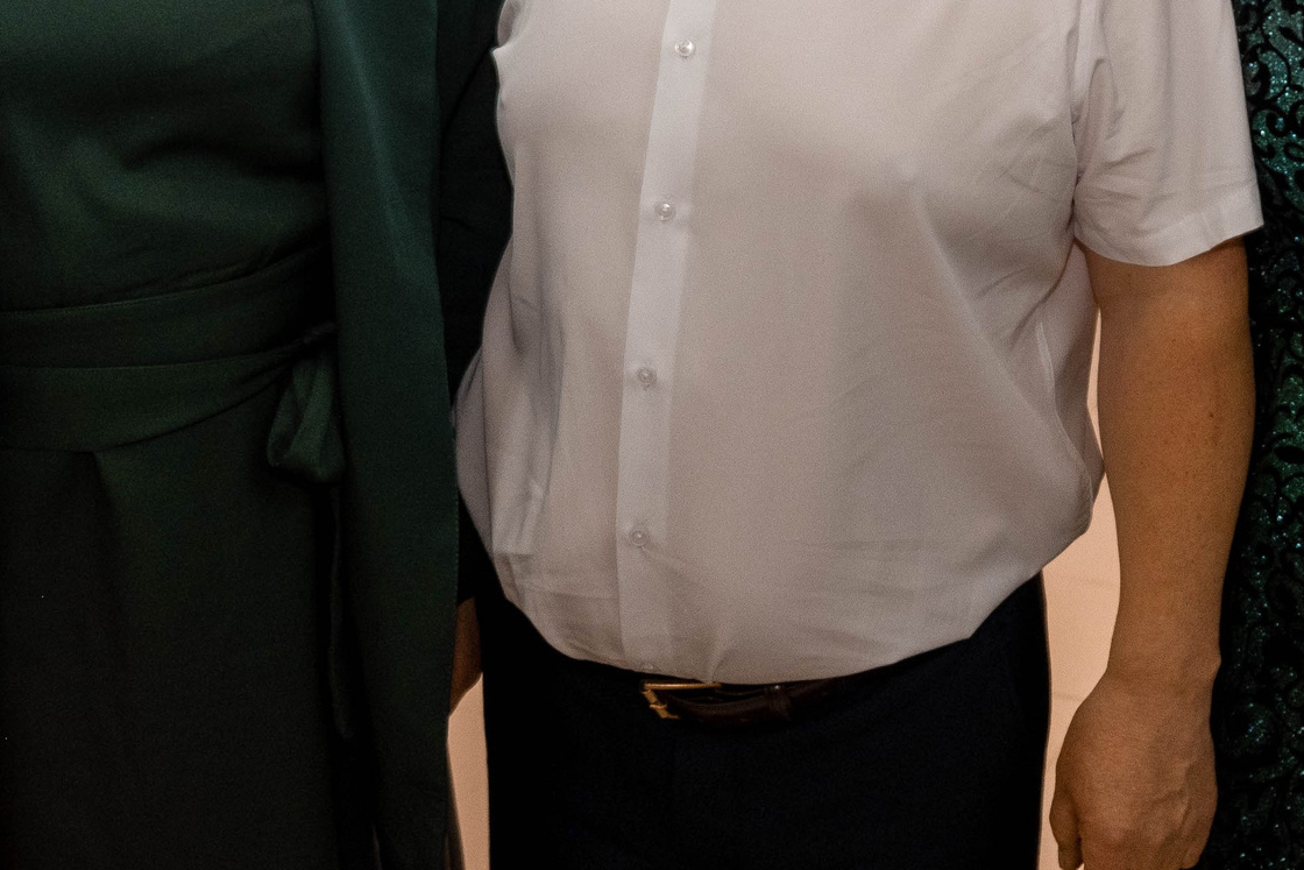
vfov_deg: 20.2
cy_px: -120
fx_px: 2318
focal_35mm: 64
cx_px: 1052
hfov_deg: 30.6
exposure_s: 1/180
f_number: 2.8
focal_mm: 18
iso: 640
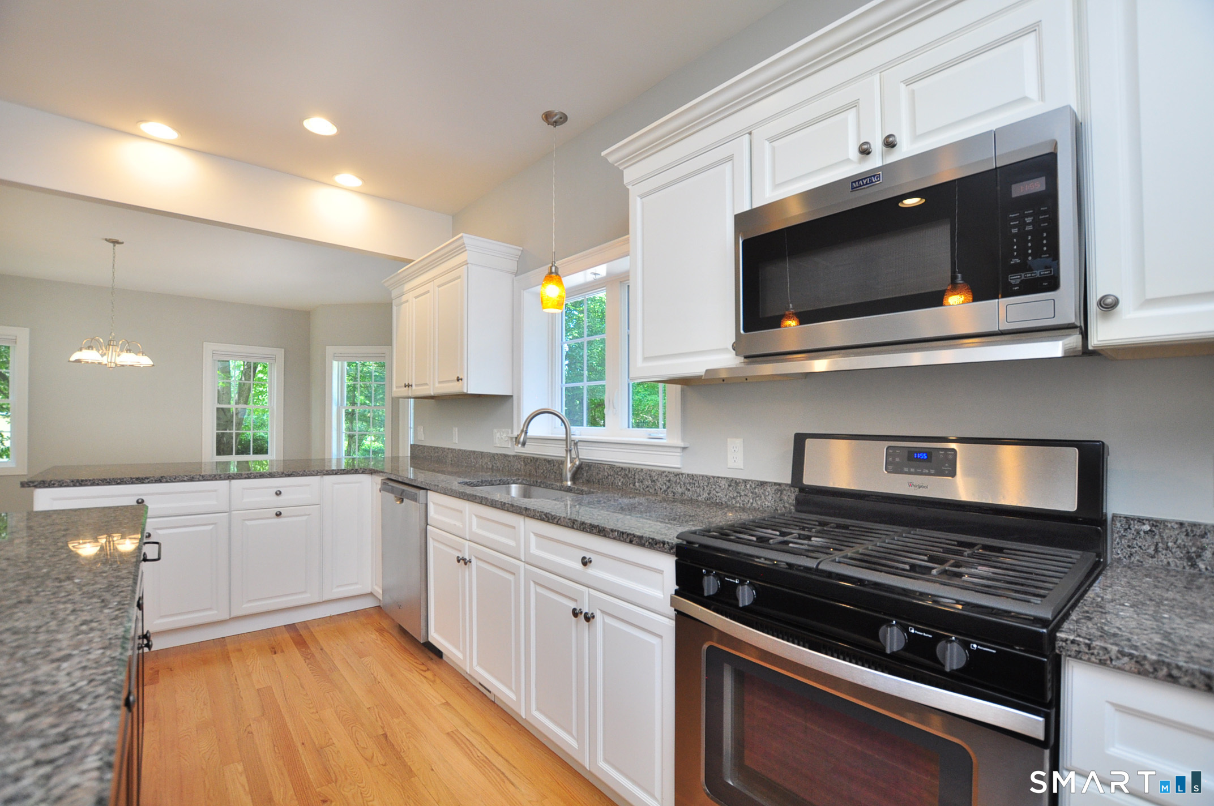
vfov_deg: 77.2
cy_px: 403
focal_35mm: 15
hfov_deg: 100.5
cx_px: 607
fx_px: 505
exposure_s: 1/100
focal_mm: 10
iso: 640
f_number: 4.5
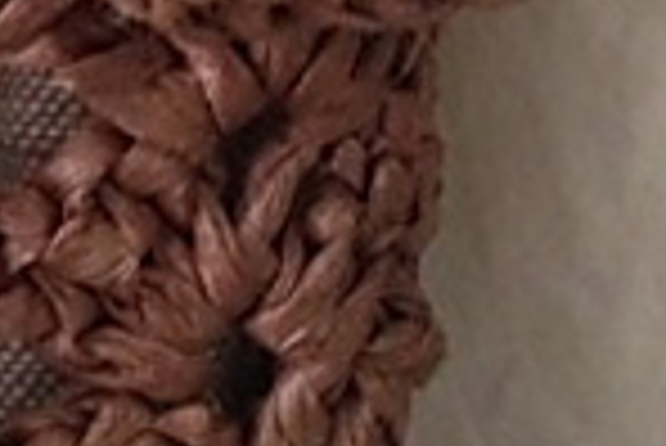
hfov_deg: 13.8
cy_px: -291
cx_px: 140
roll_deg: -1.4
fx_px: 2741
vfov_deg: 9.0
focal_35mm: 148
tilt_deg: -27.4
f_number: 2.4
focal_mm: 4.12
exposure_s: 1/20
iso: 400
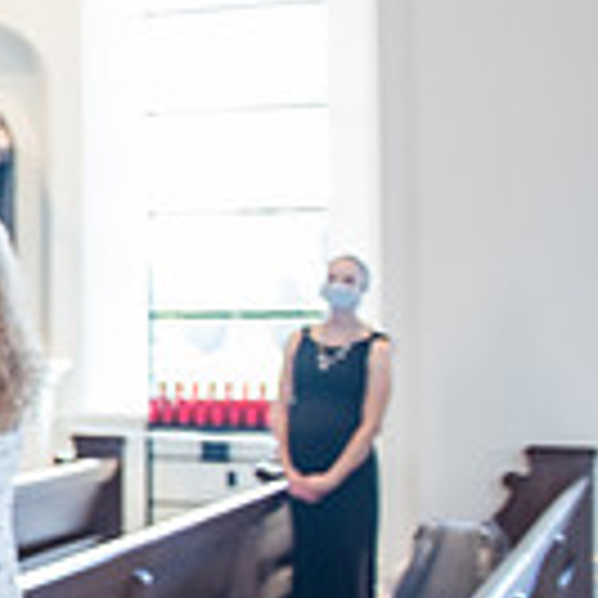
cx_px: -665
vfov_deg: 18.7
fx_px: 1818
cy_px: 303
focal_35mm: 93
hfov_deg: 14.7
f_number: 2.8
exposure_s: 1/200
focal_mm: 24
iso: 1000
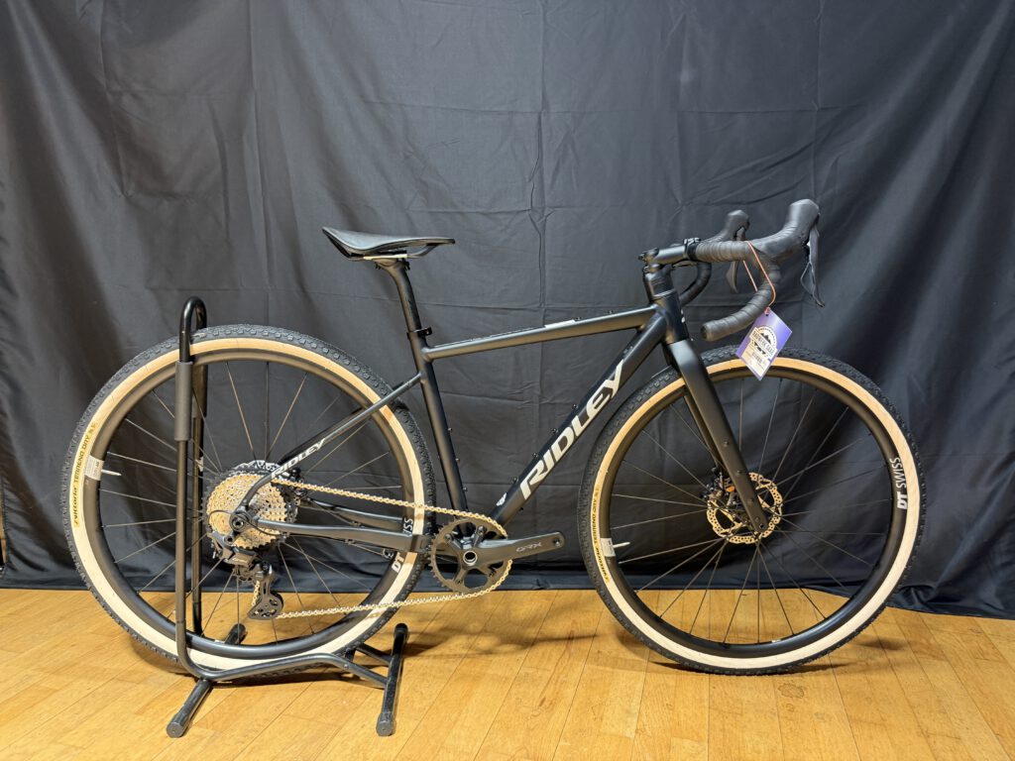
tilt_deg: -8.3
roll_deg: -2.1
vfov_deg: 56.8
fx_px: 704
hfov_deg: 71.6
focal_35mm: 24
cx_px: 508
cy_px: 380
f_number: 1.78
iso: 200
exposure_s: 1/50
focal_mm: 6.76
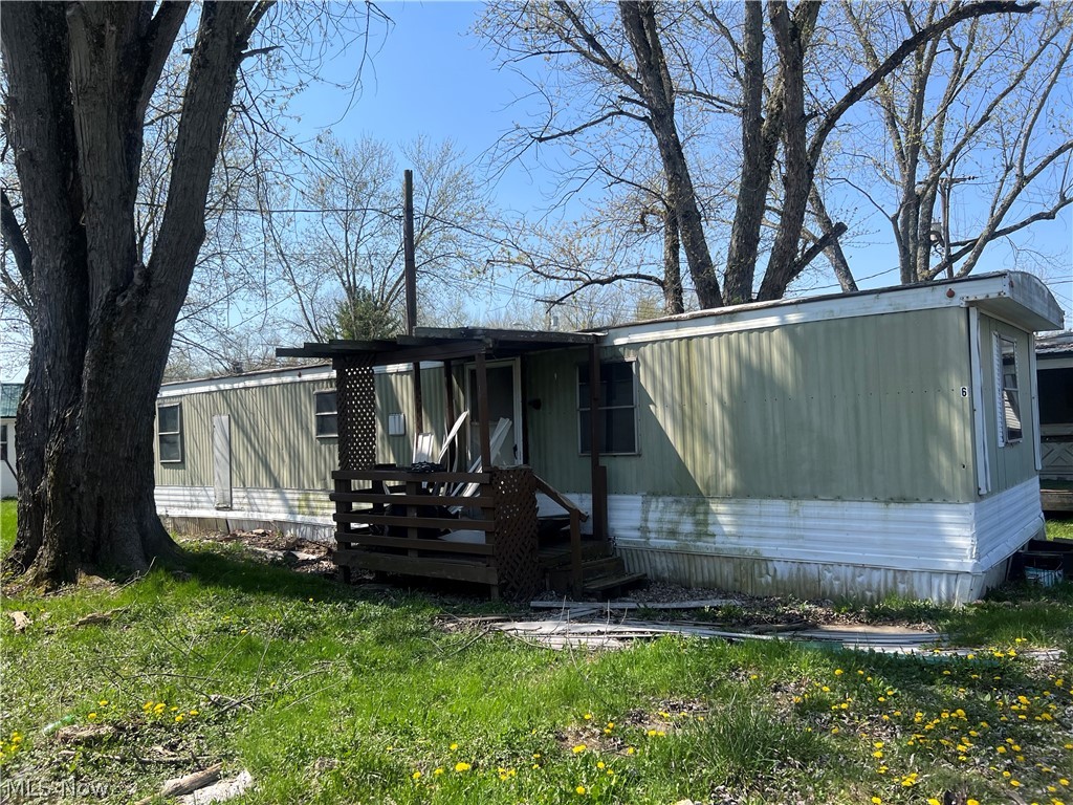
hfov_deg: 67.3
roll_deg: +3.5
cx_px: 536
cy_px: 402
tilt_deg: -2.0
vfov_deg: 53.1
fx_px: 806
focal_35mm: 26
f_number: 1.5
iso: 50
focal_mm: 5.7
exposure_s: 1/2632
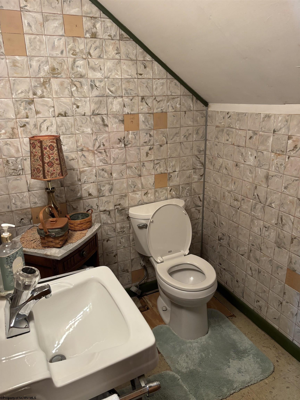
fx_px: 300
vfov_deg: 67.3
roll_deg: +0.7
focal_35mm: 26
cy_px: 200
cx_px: 150
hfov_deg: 53.1
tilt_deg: -19.3
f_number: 1.6
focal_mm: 5.96
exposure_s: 1/60
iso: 200
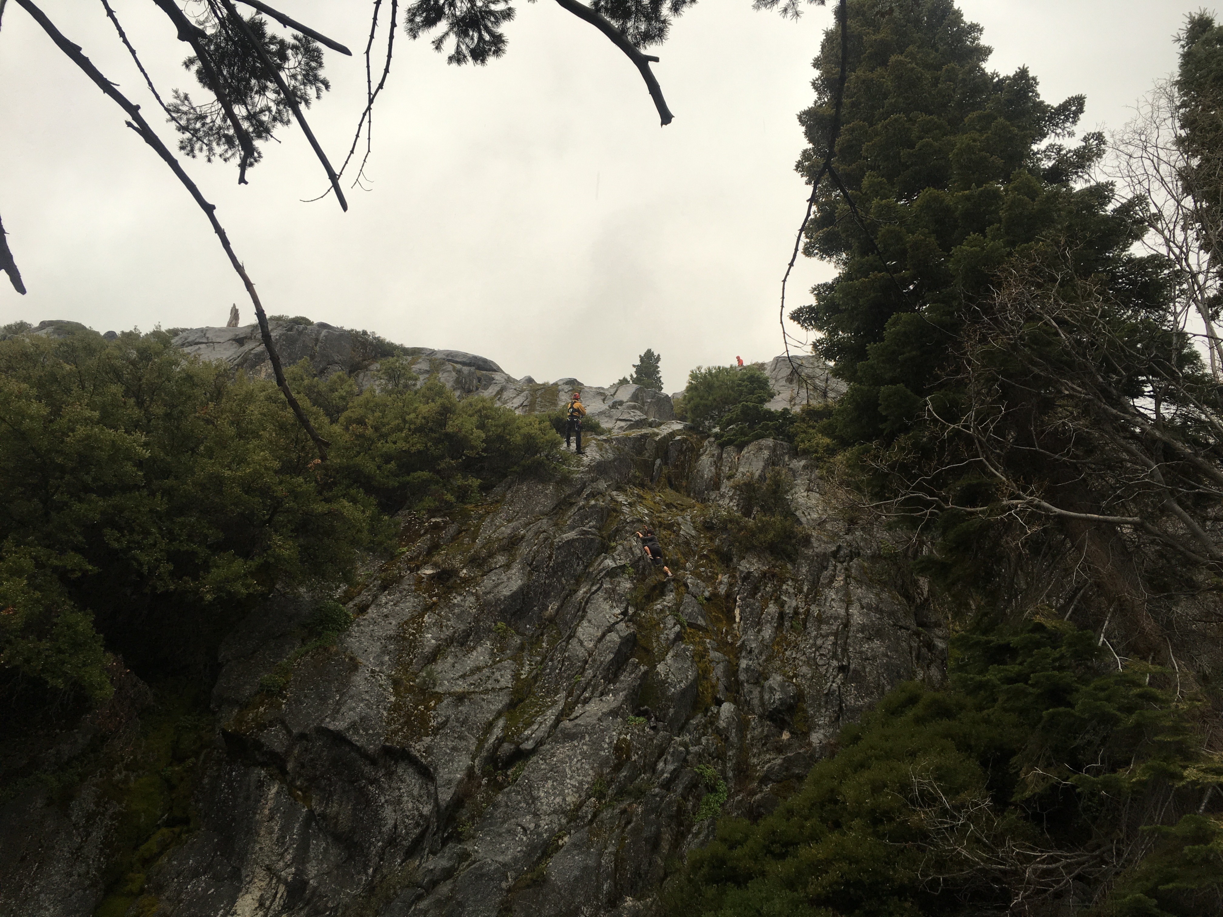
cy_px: 458
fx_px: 1025
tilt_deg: +42.5
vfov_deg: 48.2
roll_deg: -2.9
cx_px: 612
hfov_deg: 61.7
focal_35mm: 29
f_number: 2.2
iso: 32
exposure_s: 1/120
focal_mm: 4.15
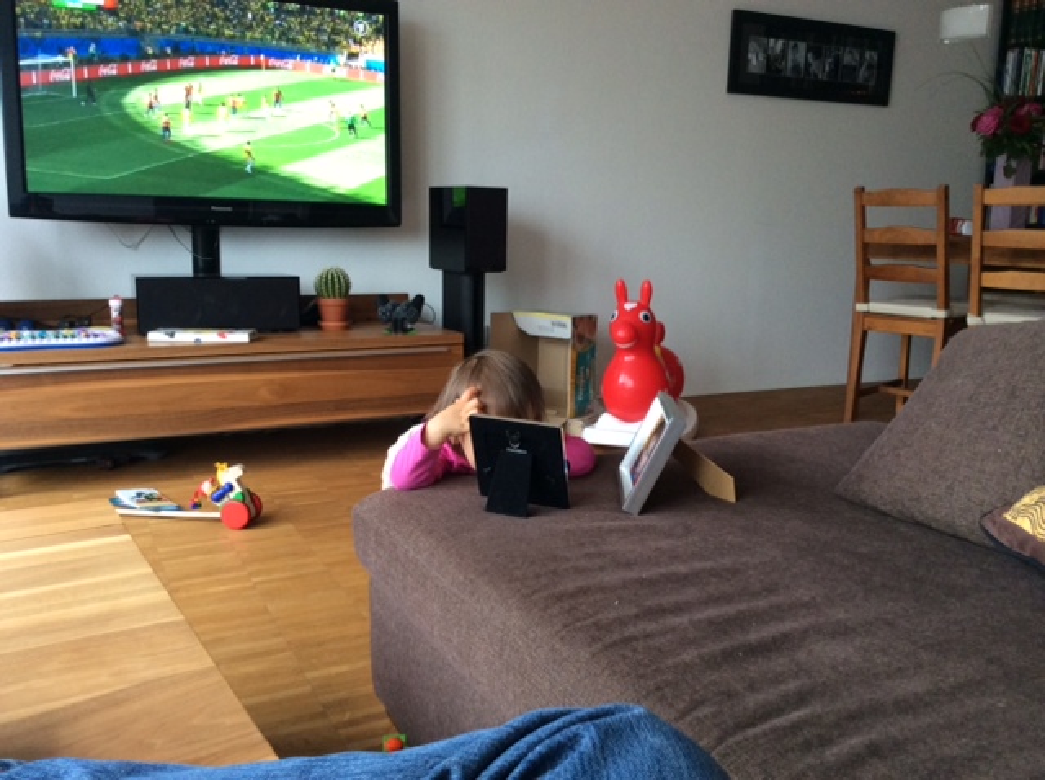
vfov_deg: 42.8
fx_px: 995
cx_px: 522
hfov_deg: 55.4
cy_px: 390
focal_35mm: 33
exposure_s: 1/24
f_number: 2.4
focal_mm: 3.3
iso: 100
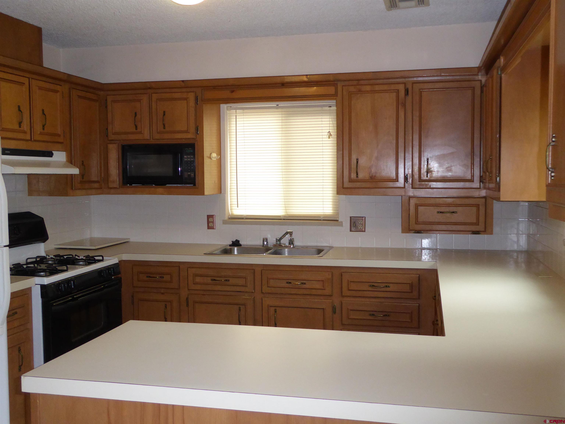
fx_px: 571
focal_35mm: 35
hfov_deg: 52.6
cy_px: 212
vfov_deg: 40.7
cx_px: 282
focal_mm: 6.3
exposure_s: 1/60
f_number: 3.7
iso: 500
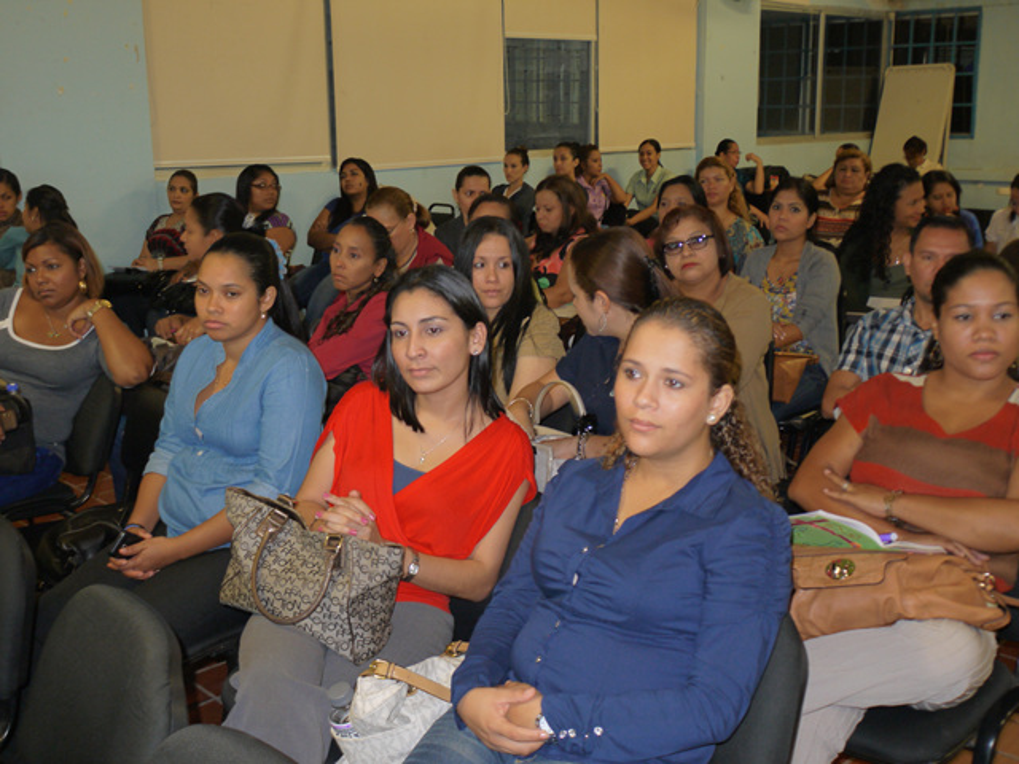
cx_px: 510
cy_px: 382
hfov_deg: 46.8
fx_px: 1177
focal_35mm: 40
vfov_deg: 36.0
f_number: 4.4
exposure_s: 1/8
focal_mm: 20
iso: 400
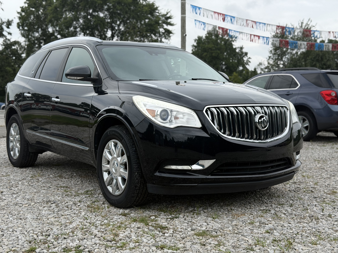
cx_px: 169
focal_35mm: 48
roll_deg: +0.0
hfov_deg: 39.7
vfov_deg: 30.3
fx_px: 469
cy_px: 126
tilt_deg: -2.2
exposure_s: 1/5208
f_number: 1.78
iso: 80
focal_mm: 6.76
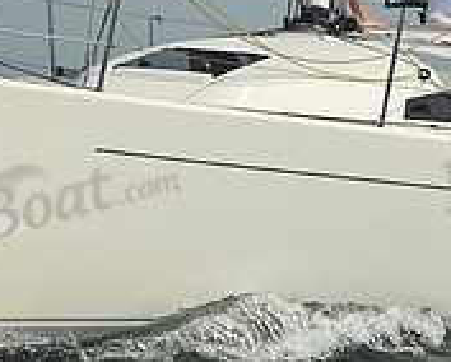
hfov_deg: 6.2
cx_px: 313
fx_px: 4182
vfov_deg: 4.9
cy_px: 50
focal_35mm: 313
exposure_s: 1/1250
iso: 320
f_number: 10
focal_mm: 102
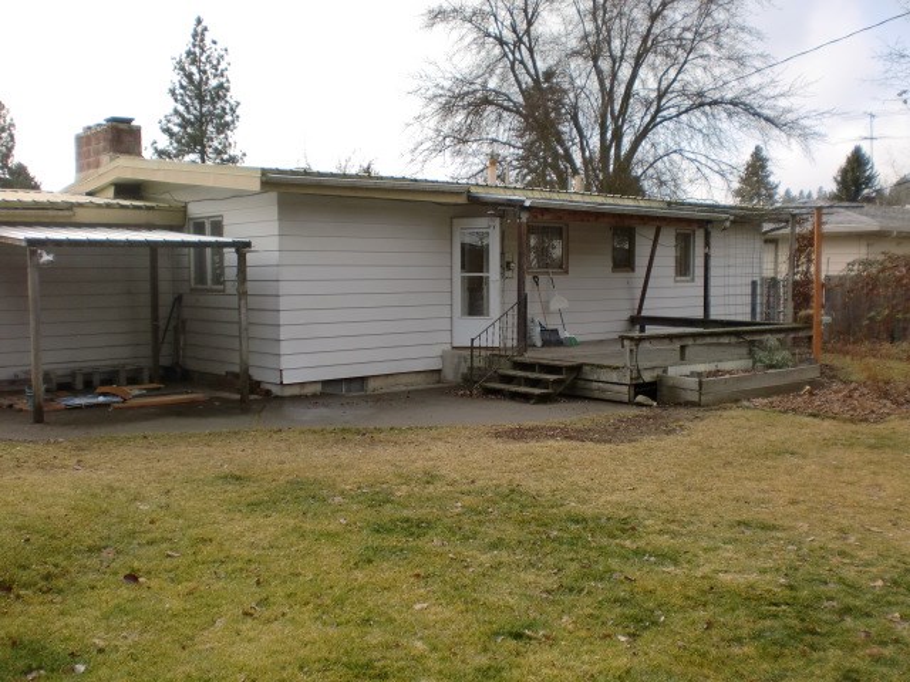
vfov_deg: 40.7
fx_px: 920
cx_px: 455
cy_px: 341
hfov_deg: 52.6
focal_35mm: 35
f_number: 3.1
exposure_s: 1/500
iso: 64
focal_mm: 6.3
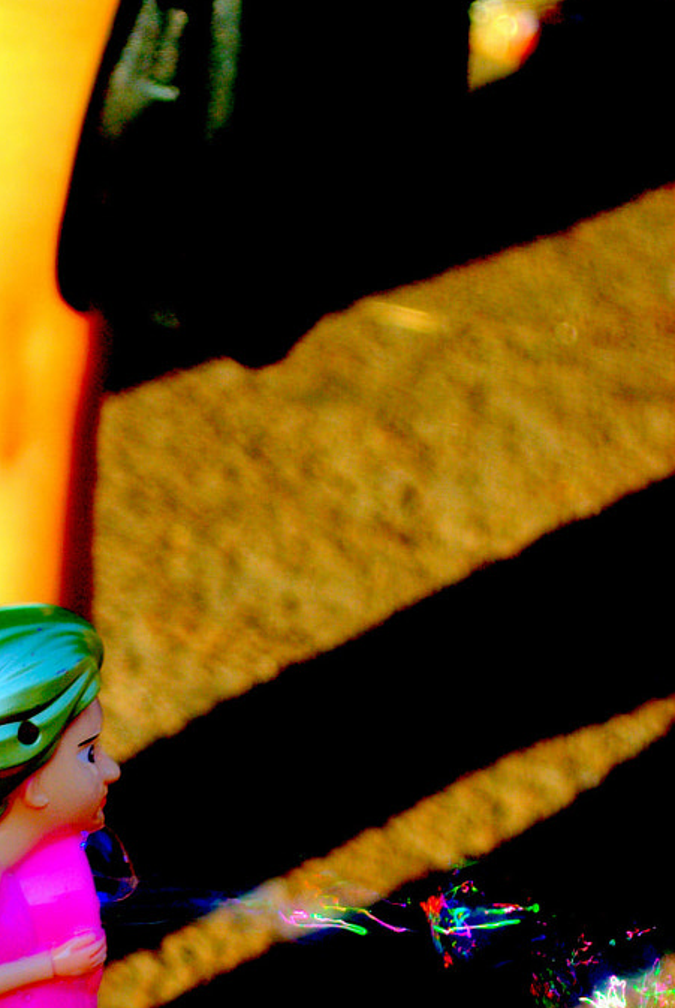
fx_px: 5498
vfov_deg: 10.3
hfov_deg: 7.0
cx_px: -126
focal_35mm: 196
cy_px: 1152
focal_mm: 55
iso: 100
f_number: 6.3
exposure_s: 1/160
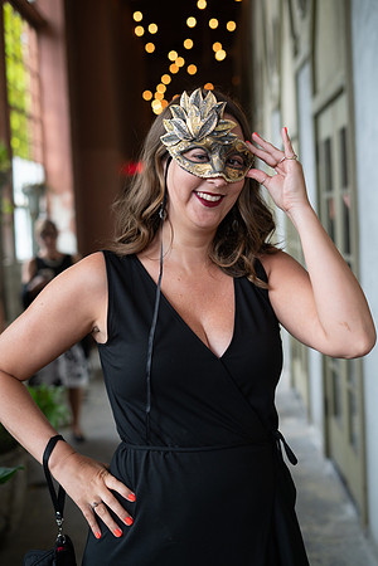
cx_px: 189
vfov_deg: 39.6
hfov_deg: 27.0
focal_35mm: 50
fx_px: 787
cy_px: 283
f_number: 2.8
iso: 400
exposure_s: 1/100
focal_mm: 50
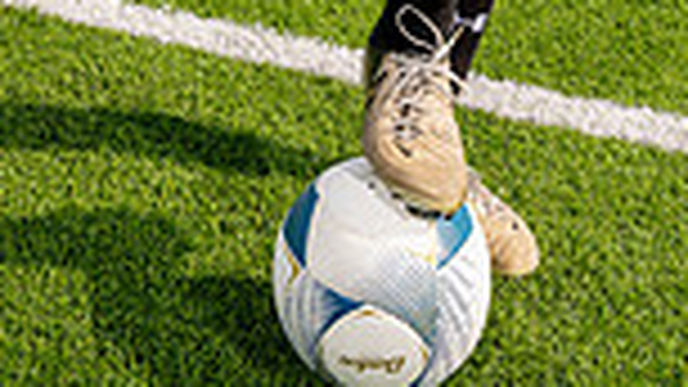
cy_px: -554
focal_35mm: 74
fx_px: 1350
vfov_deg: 12.6
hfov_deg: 28.6
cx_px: 319
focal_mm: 24
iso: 50
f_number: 7.1
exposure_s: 1/125
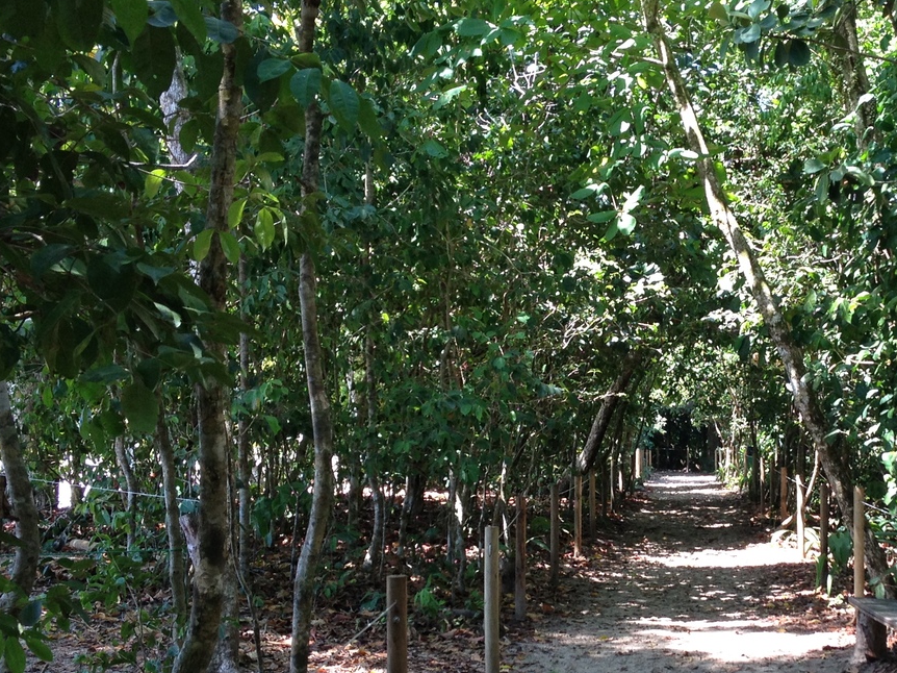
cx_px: 688
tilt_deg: -3.6
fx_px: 1684
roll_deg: +0.0
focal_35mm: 65
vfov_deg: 22.5
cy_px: 432
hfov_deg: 29.3
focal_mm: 4.28
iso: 64
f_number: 2.4
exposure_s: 1/120
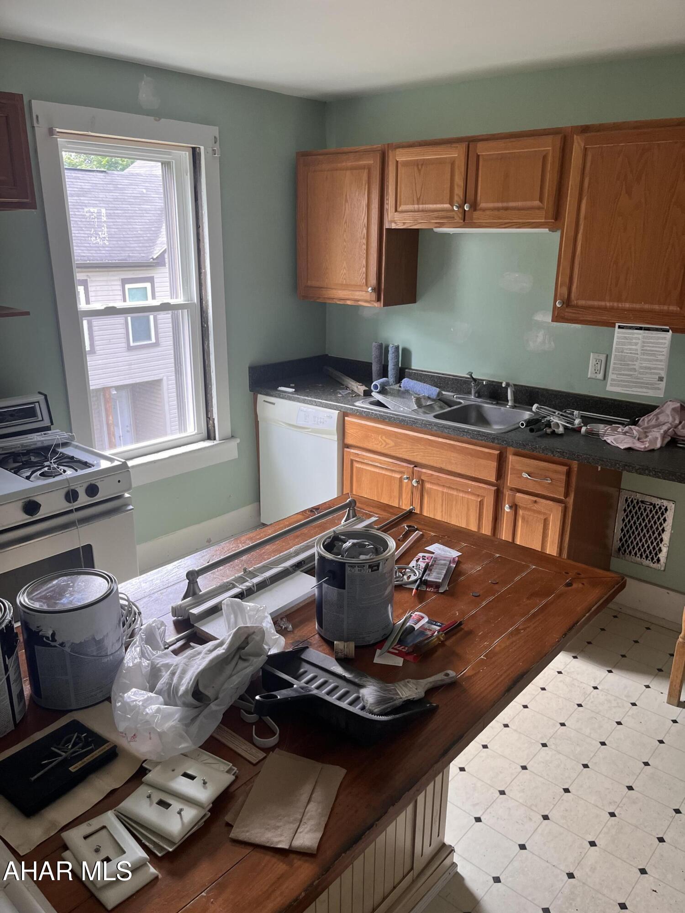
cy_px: 456
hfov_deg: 53.1
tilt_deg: -18.6
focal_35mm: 26
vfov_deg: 67.3
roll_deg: +0.3
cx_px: 342
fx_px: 686
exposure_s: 1/103
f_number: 1.6
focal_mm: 5.1
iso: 125
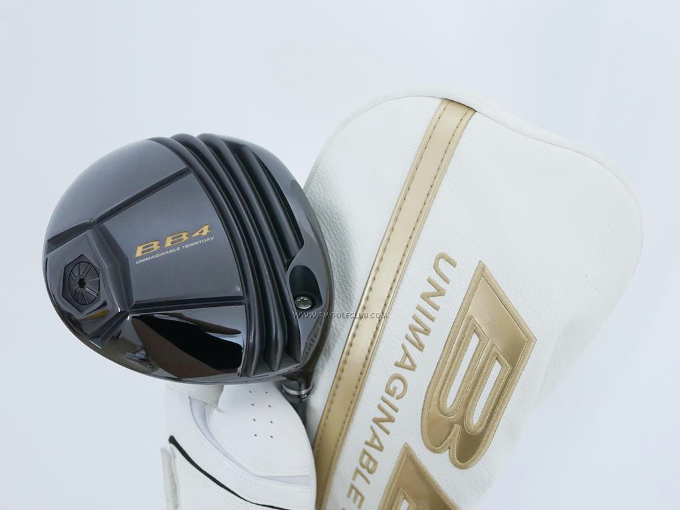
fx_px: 983
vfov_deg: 29.1
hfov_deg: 38.2
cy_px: 255
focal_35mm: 50
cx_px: 340
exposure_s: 1/60
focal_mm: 25
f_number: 4.5
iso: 1600
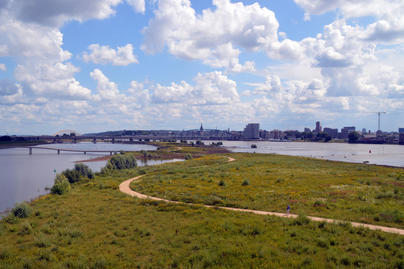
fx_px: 370
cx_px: 202
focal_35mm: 33
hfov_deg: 57.3
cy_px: 134
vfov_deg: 39.9
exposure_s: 1/320
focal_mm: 22
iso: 100
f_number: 9
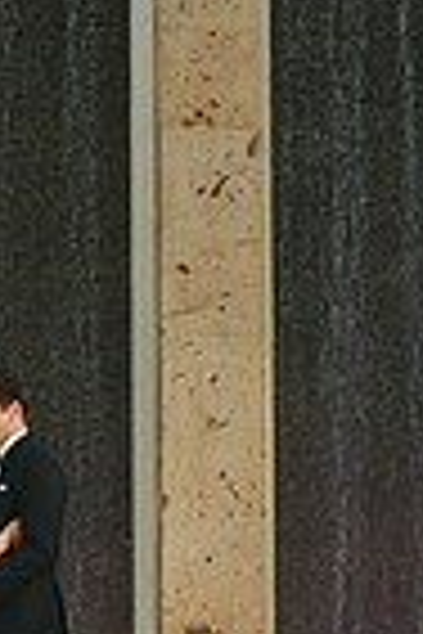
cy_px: 409
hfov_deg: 11.7
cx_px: -72
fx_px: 2027
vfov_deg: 17.8
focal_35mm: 115
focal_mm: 28
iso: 250
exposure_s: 1/125
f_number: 4
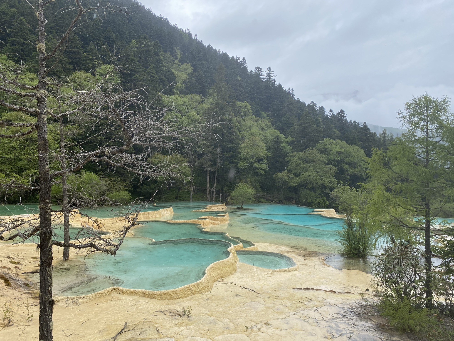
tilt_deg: -1.1
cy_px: 170
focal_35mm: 26
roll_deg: -0.7
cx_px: 227
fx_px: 341
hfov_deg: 67.3
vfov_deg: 53.1
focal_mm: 4.25
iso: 32
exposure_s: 1/1124
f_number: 1.8
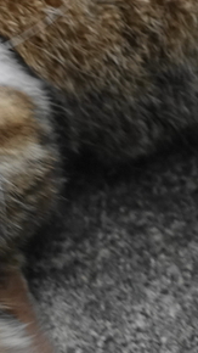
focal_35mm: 104
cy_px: -91
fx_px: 971
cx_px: 56
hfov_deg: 11.6
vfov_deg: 19.2
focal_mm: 8.8
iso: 400
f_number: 3.2
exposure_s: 1/250
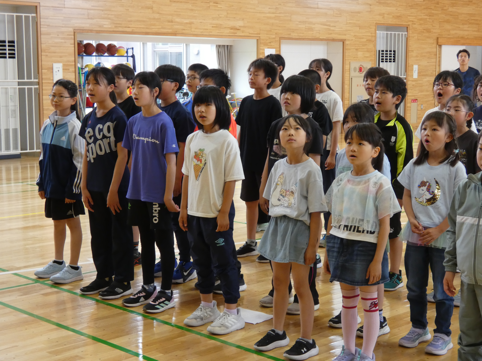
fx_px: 849
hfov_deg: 31.7
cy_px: 180
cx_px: 241
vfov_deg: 24.0
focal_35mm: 61
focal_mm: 10.8
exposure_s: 1/80
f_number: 4.1
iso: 400
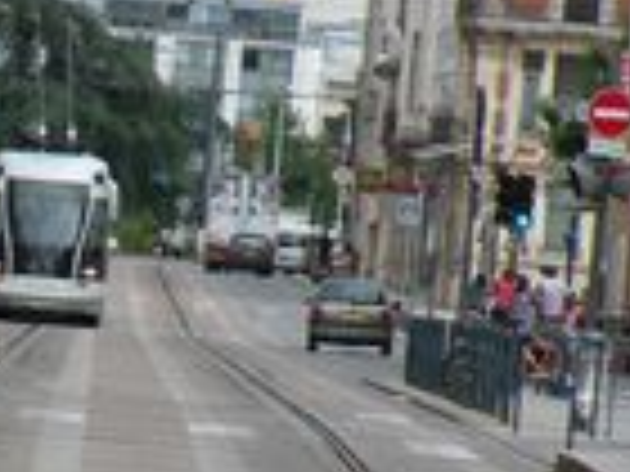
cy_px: 407
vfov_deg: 2.6
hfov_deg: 3.5
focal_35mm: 566
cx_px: 76
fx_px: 10301
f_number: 4.5
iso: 64
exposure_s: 1/167
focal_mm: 27.4
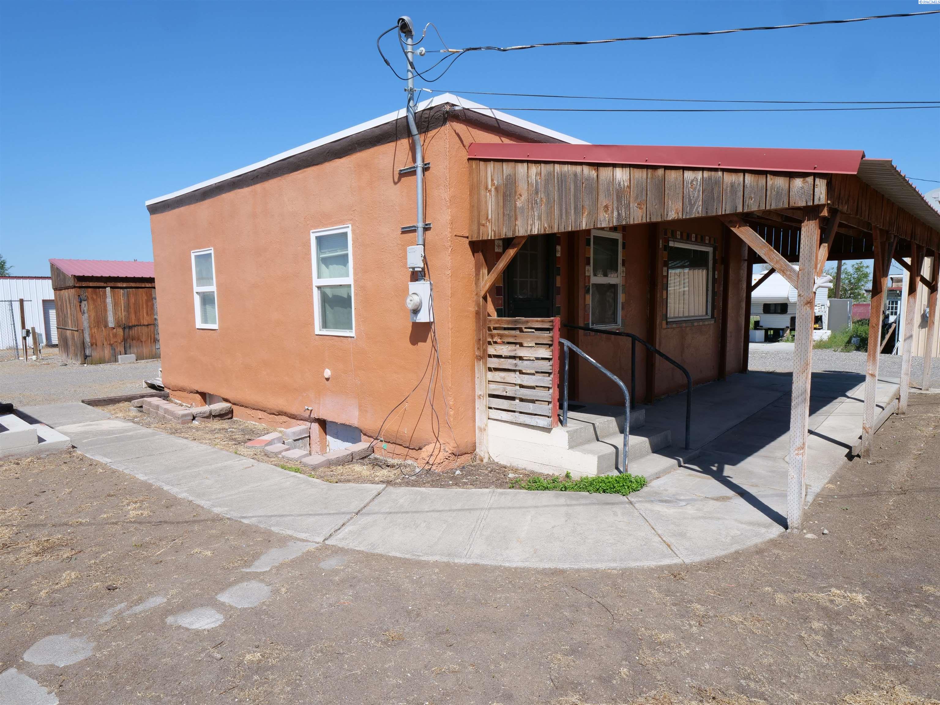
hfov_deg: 76.4
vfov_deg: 61.1
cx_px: 470
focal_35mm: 22
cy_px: 352
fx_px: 597
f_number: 7.1
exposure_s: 1/500
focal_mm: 11
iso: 200
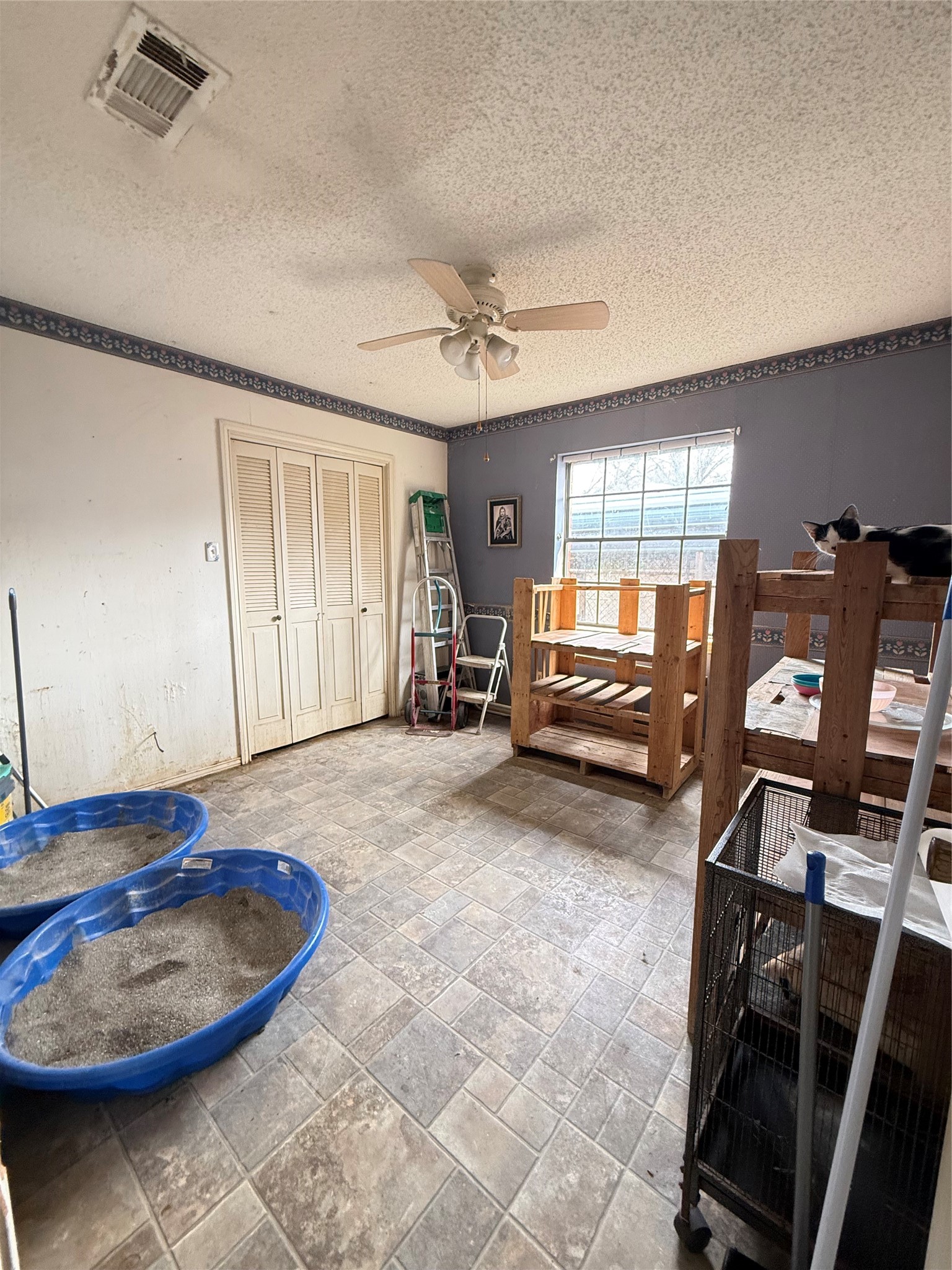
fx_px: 513
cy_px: 635
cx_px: 476
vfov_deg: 102.1
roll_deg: +0.0
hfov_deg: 85.7
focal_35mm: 14
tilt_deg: -7.4
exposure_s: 1/60
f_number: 2.2
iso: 400
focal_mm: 2.22
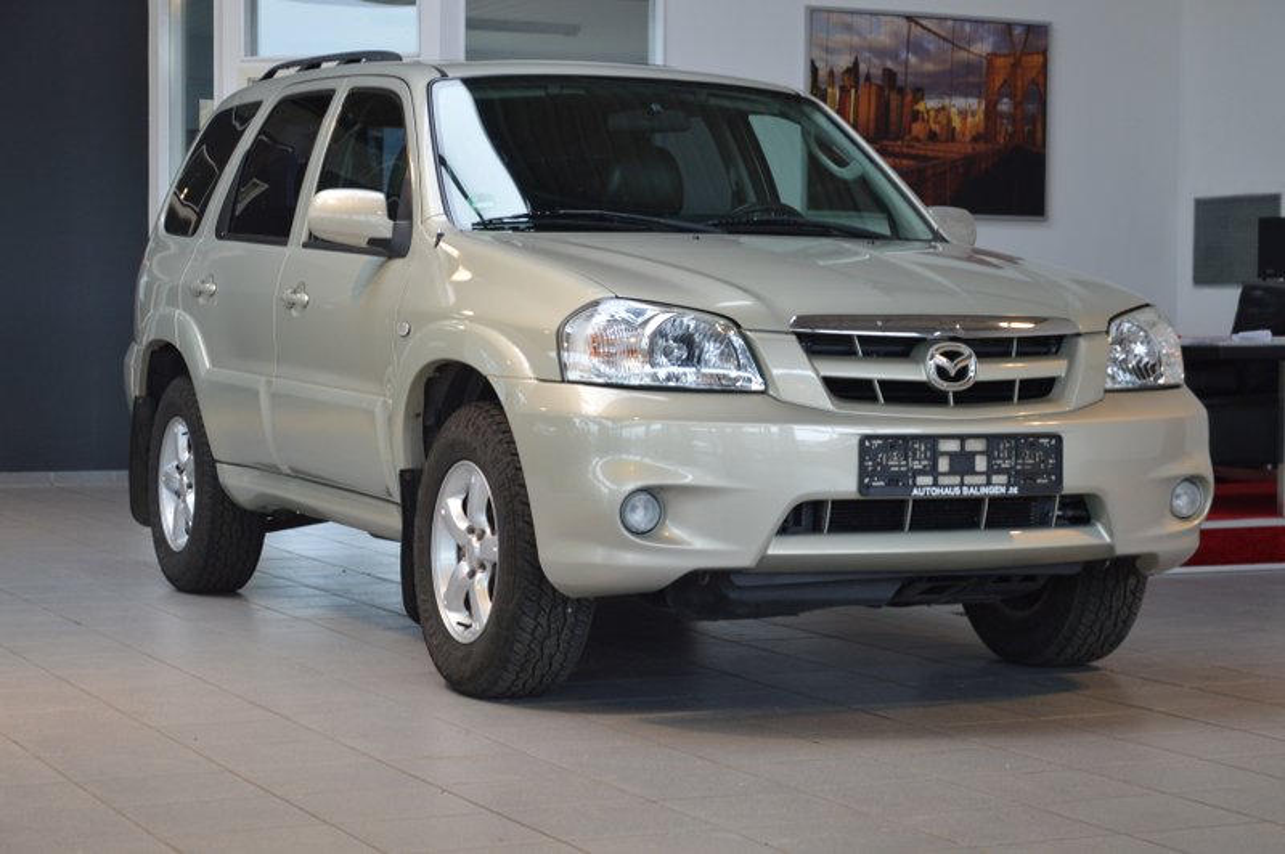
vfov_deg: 18.2
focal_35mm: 75
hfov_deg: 27.0
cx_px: 642
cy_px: 427
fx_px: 2675
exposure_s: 1/40
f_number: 5
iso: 400
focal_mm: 50
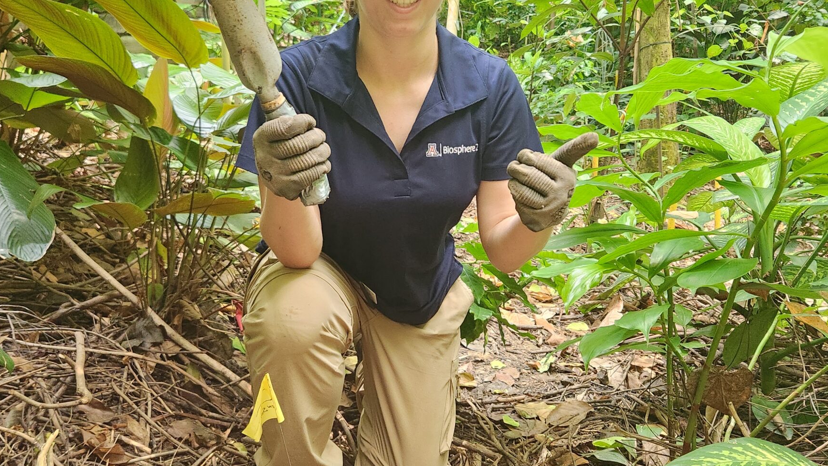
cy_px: 184
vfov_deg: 31.9
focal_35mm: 37
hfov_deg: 54.0
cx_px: 408
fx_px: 812
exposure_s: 1/120
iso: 640
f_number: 1.8
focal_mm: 5.4
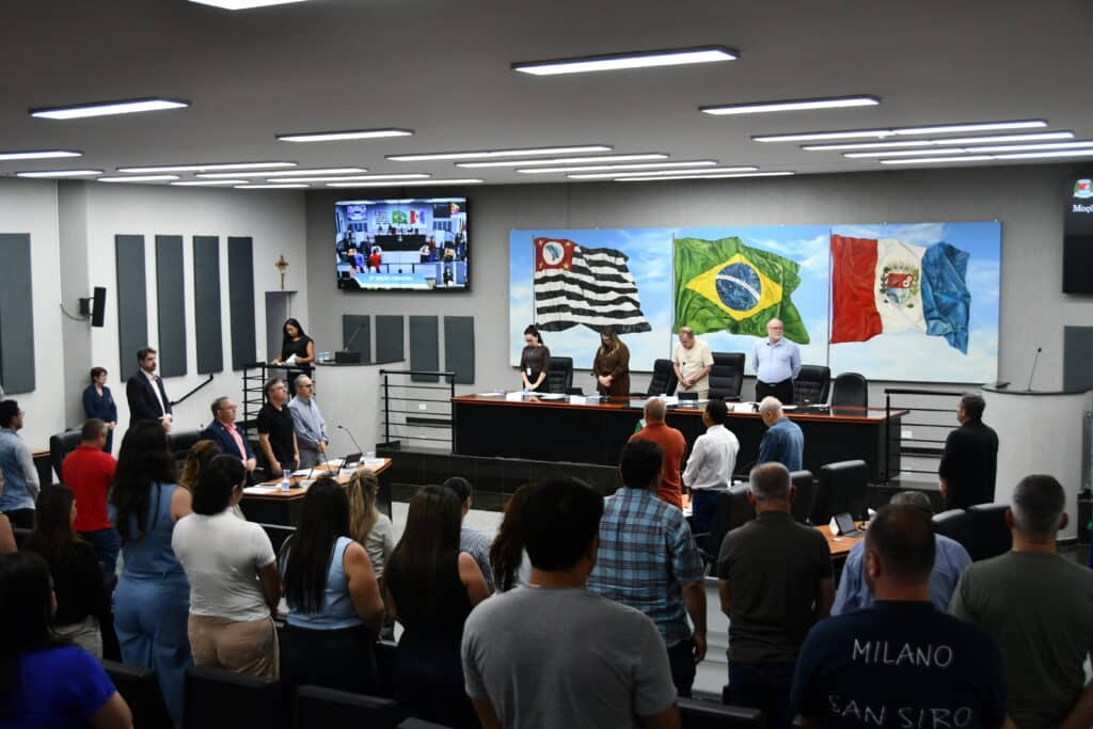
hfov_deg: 45.4
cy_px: 364
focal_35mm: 43
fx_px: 1306
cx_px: 546
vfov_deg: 31.2
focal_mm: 29
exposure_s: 1/125
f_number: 4
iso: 1000
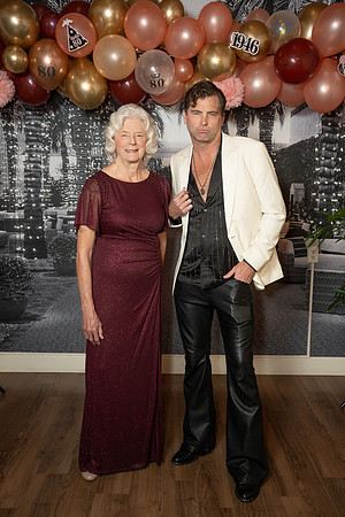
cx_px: 172
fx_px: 559
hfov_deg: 34.3
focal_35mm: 39
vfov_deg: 49.7
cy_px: 258
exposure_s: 1/160
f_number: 2.8
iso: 1000
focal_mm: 38.9
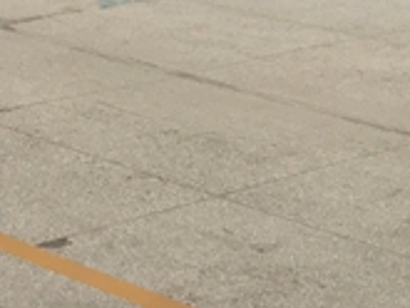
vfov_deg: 9.7
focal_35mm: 139
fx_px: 1648
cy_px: -381
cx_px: -77
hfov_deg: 13.8
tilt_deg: +2.6
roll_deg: -1.1
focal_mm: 4.15
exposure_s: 1/100
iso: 32
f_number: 2.2
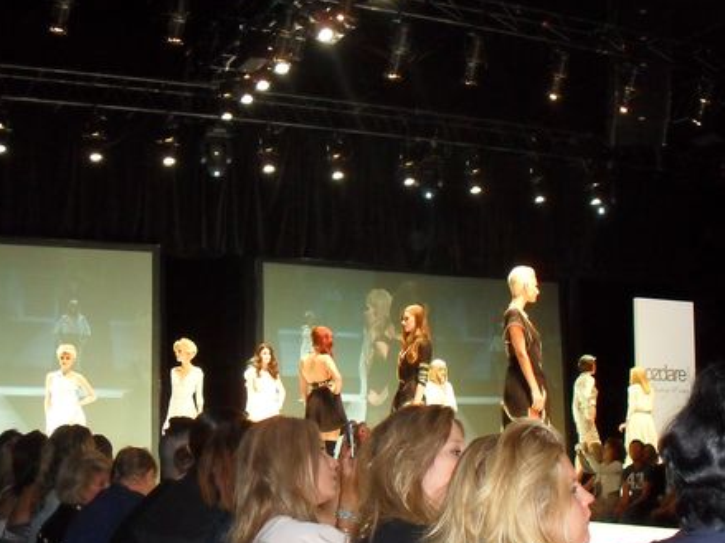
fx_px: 1068
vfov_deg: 28.4
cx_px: 332
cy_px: 353
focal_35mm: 51
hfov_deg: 37.5
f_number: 3.2
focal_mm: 6.3
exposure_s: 1/45
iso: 400
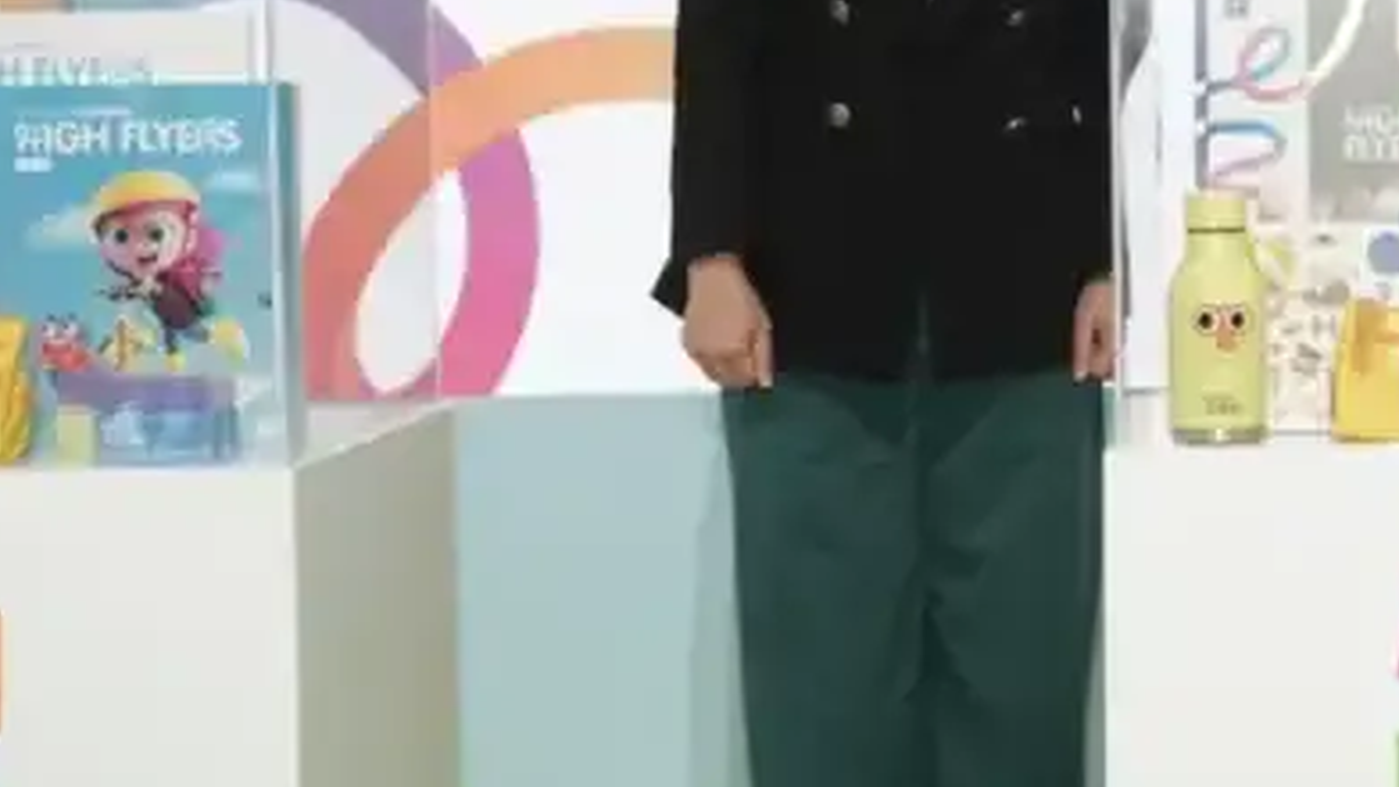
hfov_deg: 21.1
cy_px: 41
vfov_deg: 12.5
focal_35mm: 96
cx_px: 1531
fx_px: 3561
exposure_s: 1/160
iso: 800
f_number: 4
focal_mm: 28
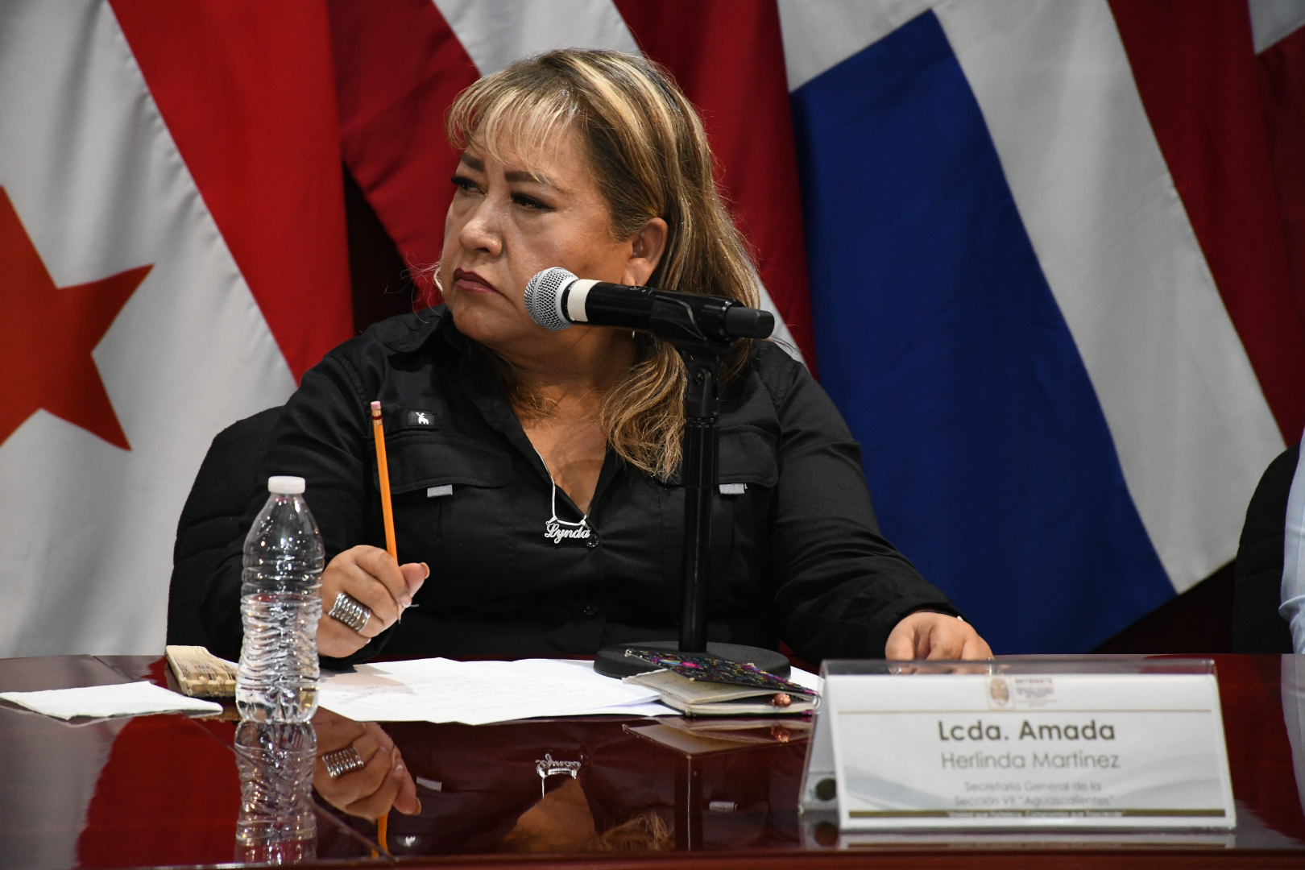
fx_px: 7612
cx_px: 652
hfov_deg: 9.8
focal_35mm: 210
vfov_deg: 6.5
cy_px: 435
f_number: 7.1
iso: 3200
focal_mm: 140
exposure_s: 1/125
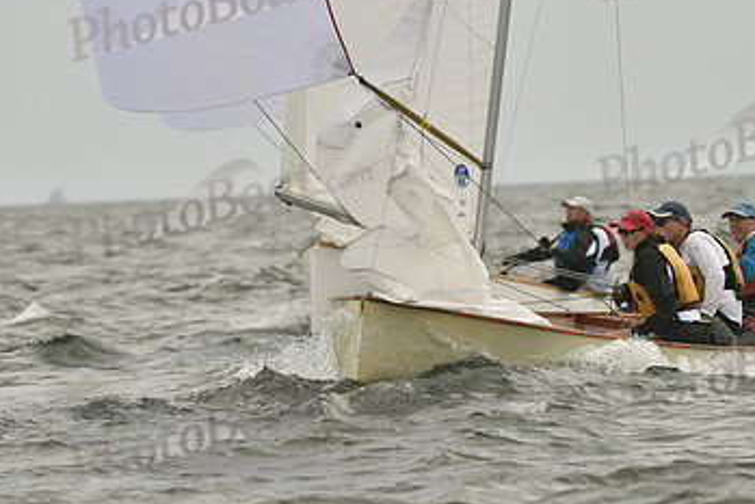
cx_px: 487
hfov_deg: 3.4
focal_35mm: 599
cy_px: 287
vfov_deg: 2.3
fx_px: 12567
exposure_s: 1/1250
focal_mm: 360
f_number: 7.1
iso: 320
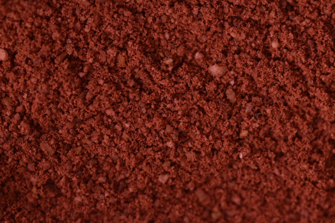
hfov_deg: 13.0
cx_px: 168
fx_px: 1466
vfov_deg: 8.7
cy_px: 112
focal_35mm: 158
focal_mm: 105
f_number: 6.3
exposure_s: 1/250
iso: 2000
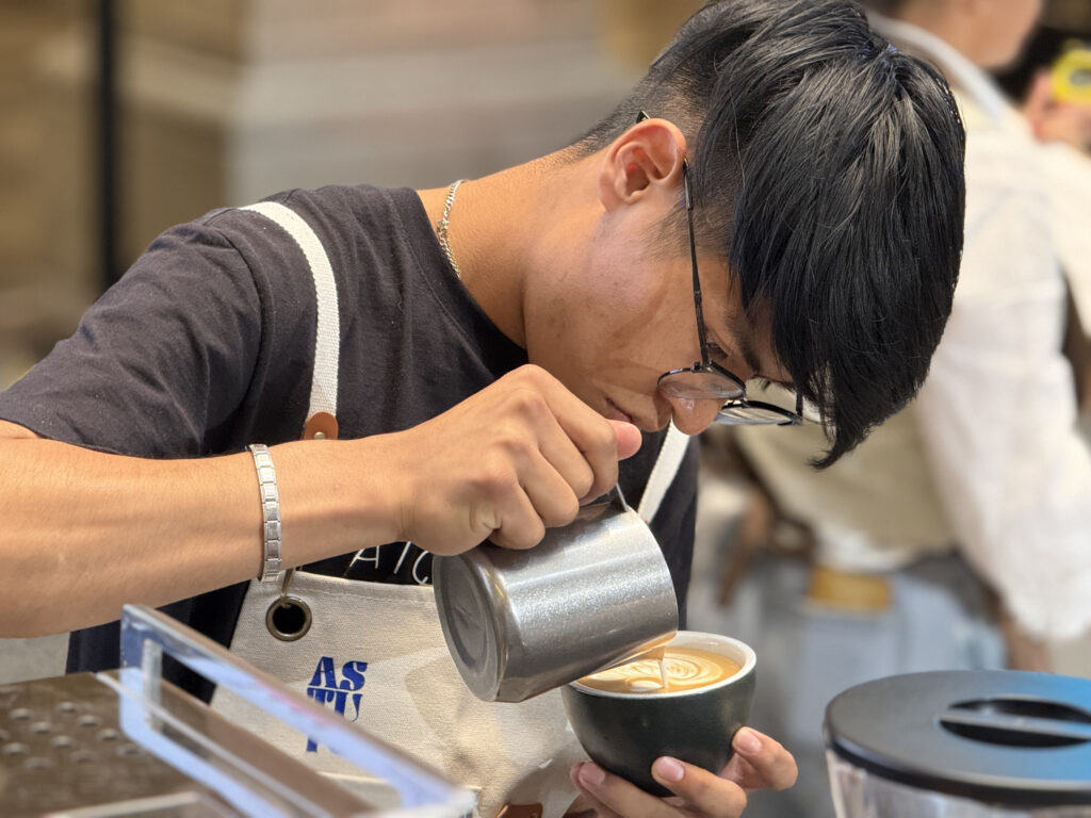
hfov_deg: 16.4
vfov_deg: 12.3
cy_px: 409
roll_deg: -0.4
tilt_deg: -12.8
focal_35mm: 120
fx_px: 3782
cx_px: 546
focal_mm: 15.66
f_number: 2.8
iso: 400
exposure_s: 1/60
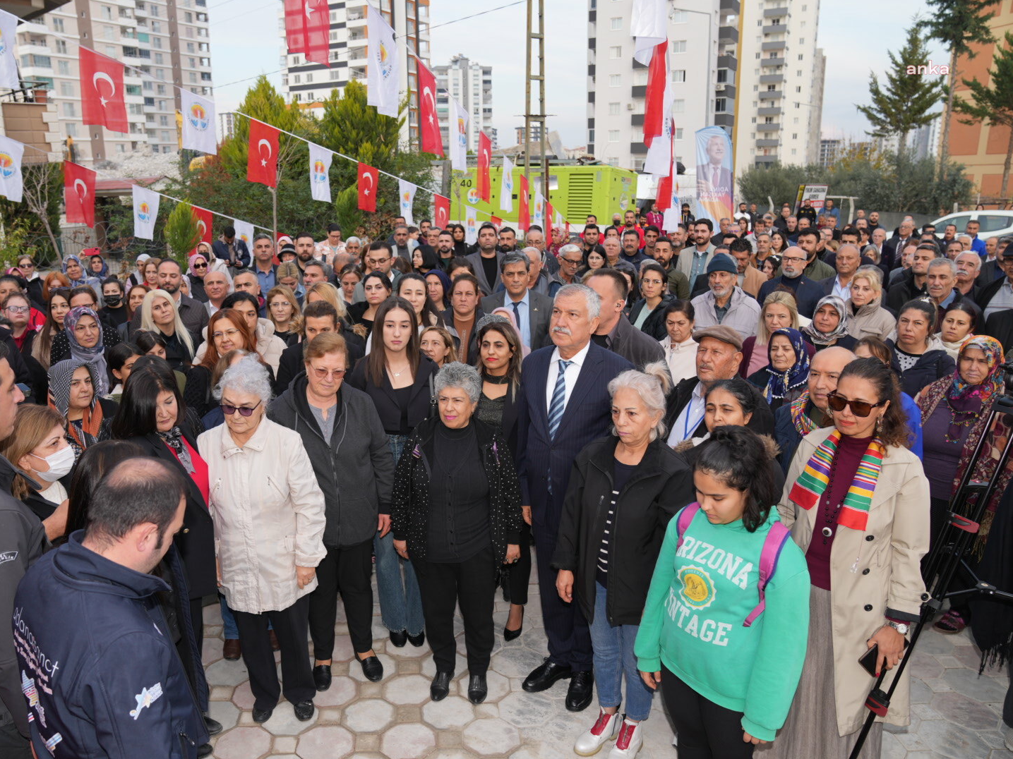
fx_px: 761
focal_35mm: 26
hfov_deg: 67.1
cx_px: 444
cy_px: 379
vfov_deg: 53.1
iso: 200
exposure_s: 1/320
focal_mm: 24
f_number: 3.5
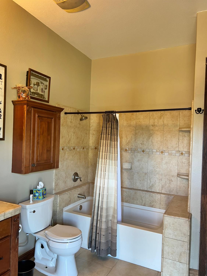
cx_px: 104
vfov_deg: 67.3
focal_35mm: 26
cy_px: 138
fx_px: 207
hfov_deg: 53.1
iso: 160
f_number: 1.5
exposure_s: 1/60
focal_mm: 5.7
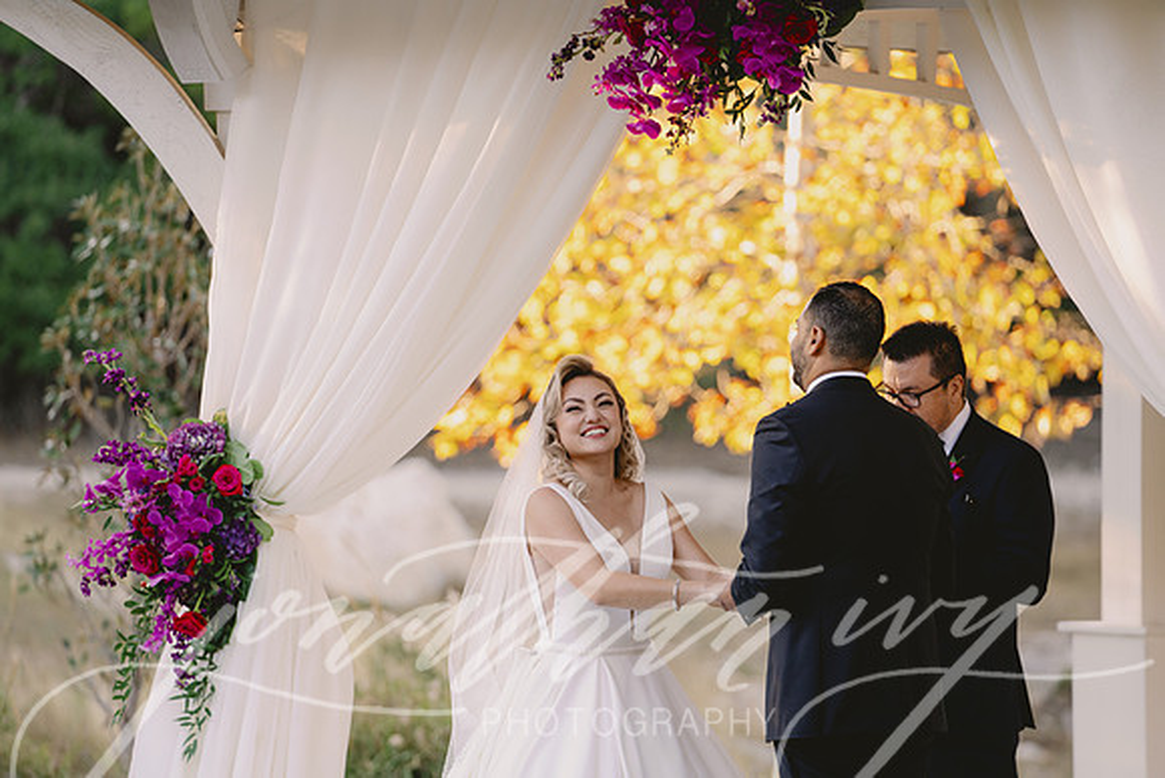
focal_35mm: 173
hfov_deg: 11.9
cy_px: 389
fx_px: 5600
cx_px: 582
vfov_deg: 7.9
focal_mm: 173
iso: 640
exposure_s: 1/320
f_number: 3.2
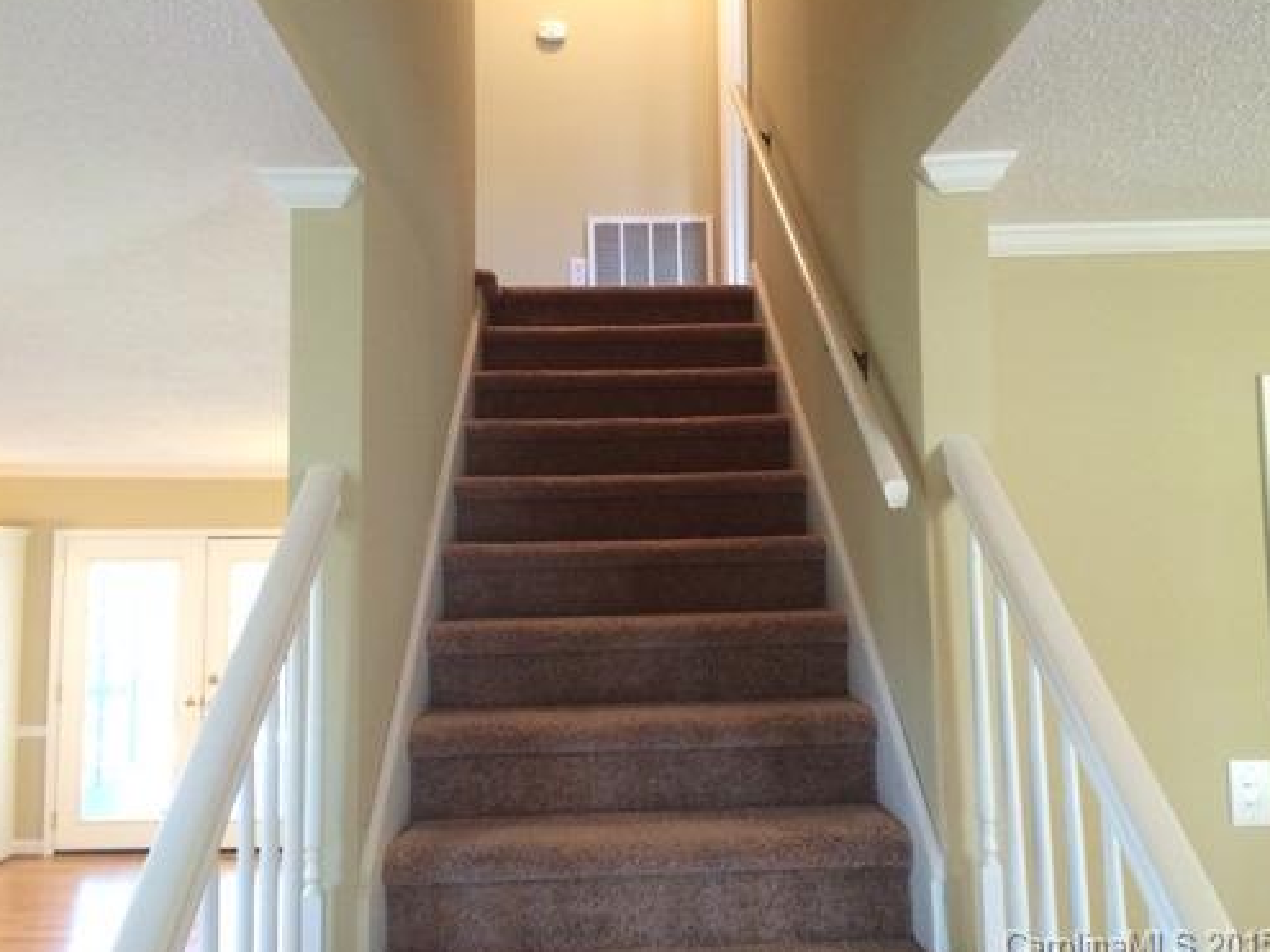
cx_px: 639
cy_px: 475
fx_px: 1100
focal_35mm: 30
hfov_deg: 60.0
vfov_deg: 46.8
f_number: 2.2
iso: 320
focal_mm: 4.15
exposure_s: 1/30
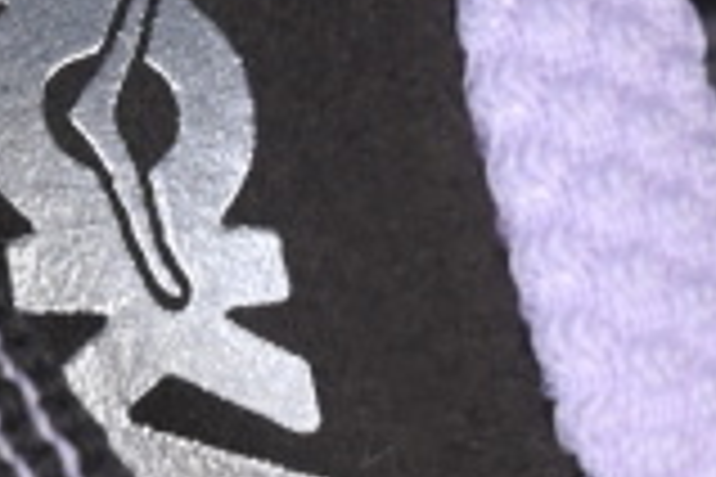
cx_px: -315
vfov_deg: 3.6
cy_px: 407
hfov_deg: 5.4
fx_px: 7498
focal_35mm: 377
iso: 160
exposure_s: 1/80
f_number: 7.1
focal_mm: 50
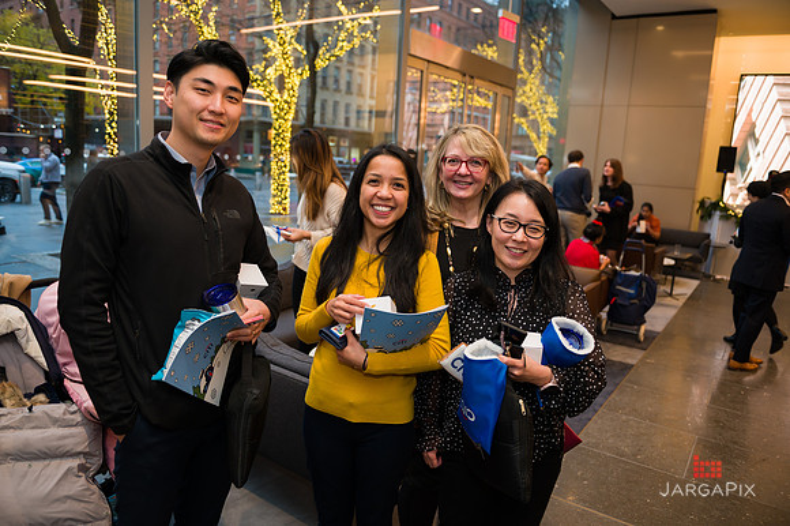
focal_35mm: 26
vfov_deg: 49.5
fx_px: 570
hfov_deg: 69.4
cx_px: 395
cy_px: 263
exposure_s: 1/125
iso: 400
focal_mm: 26
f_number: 3.2
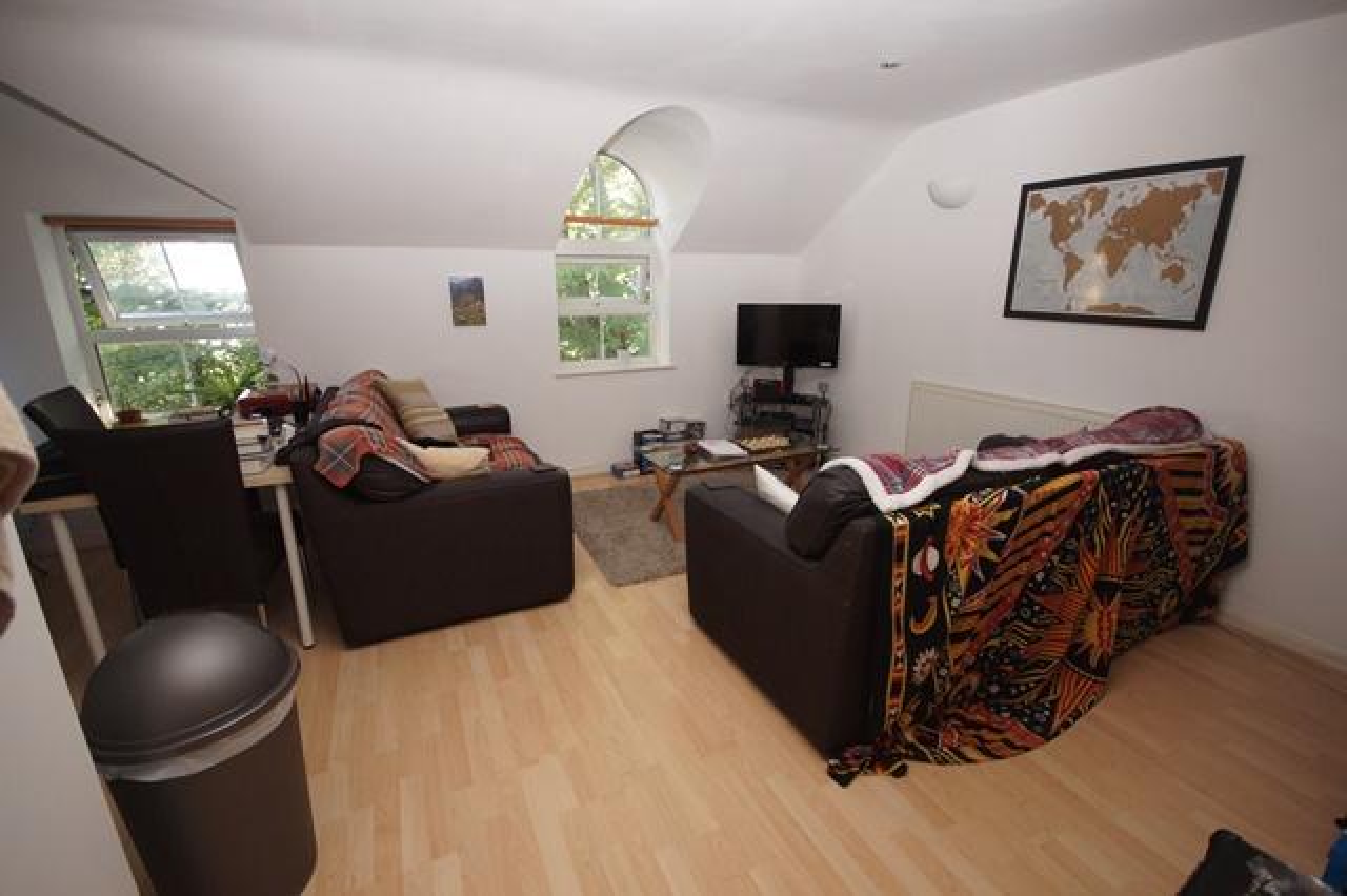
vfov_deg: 77.3
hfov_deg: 100.4
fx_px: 561
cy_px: 448
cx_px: 674
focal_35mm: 15
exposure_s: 1/60
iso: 800
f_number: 4
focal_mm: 10
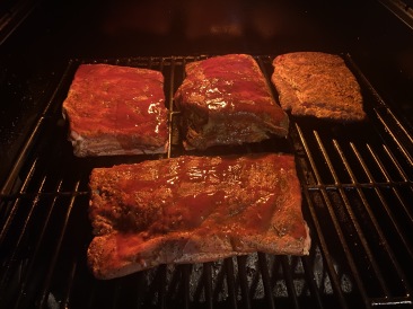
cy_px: 154
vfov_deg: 53.0
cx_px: 206
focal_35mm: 26
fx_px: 310
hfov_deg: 67.3
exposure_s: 1/8
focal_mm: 4.25
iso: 500
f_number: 1.8
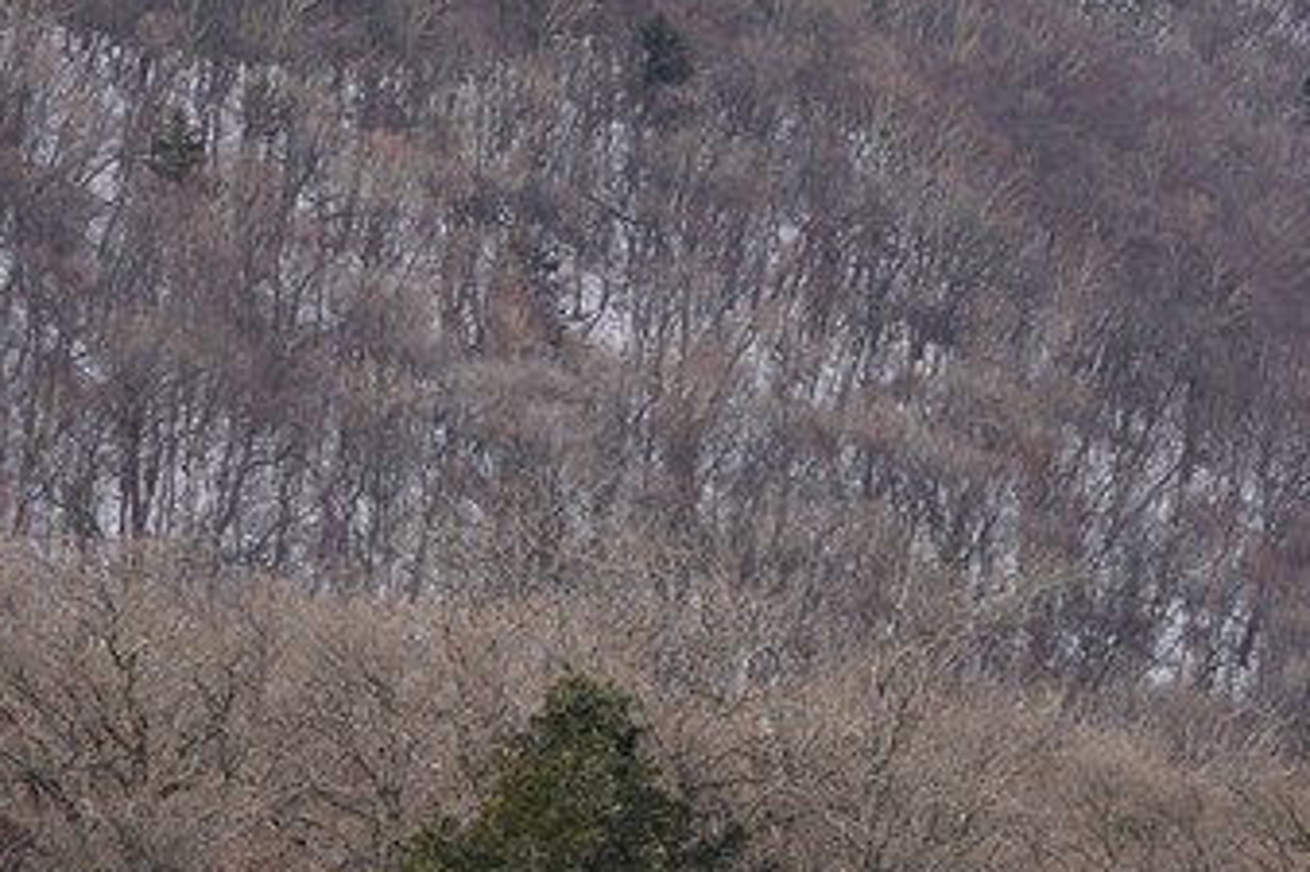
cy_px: -1515
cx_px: 2155
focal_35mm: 284
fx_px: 10329
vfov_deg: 4.7
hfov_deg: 7.1
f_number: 9
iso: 100
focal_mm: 48
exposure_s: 1/100
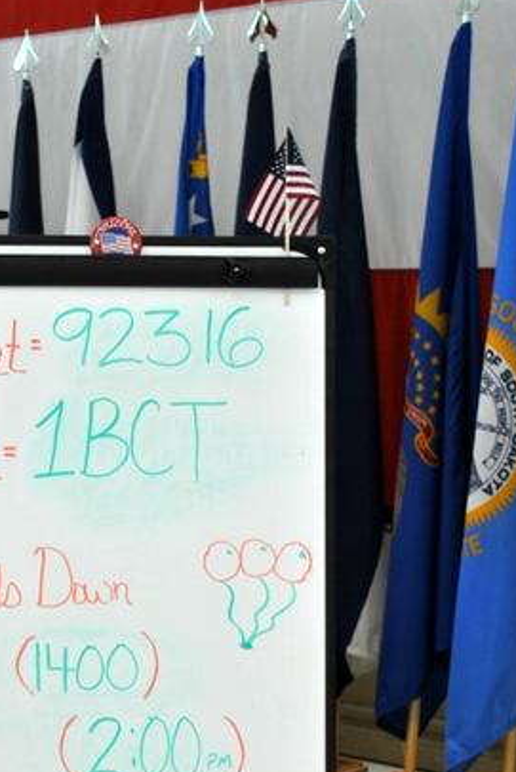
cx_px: 61
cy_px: 648
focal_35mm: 77
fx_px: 1651
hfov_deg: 17.5
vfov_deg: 25.7
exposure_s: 1/80
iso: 200
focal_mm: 26
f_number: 4.5
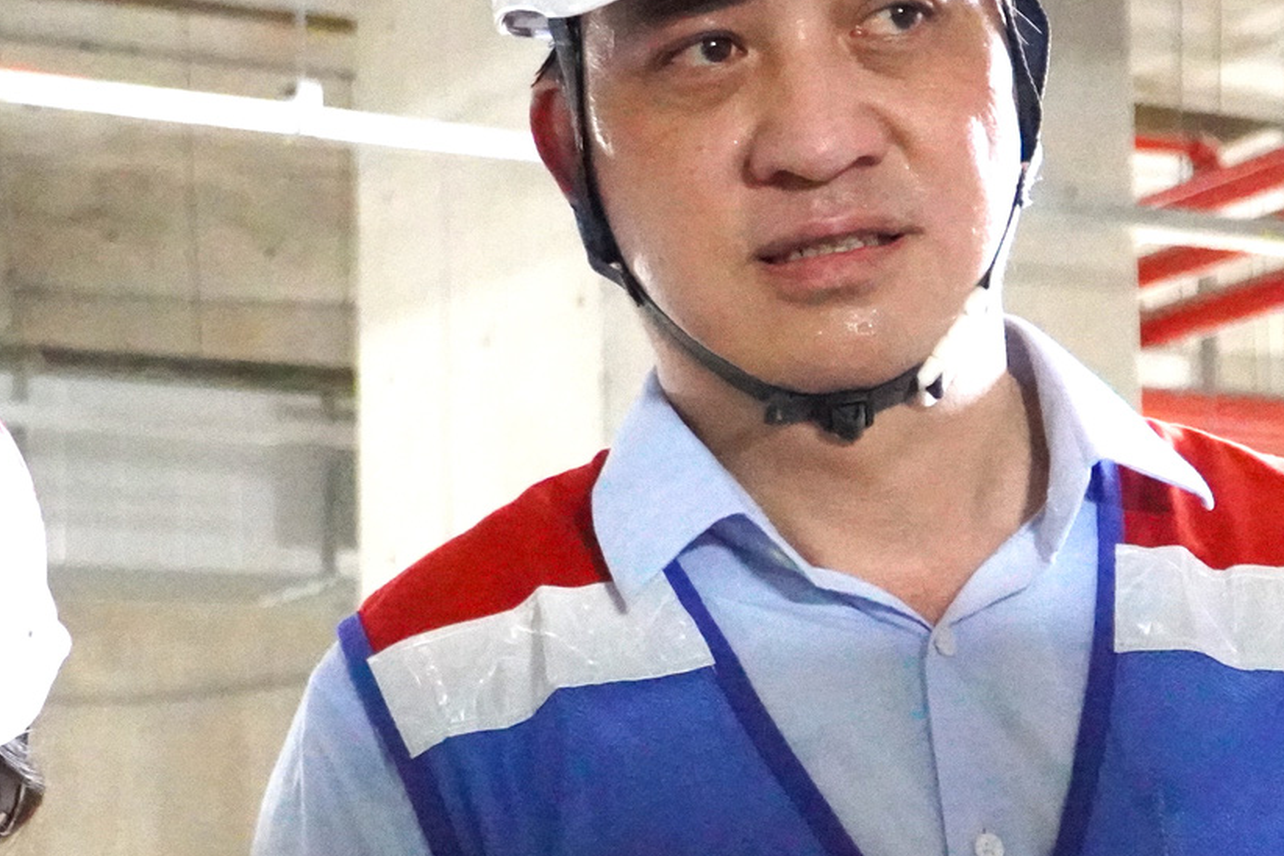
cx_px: 808
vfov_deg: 14.9
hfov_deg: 22.3
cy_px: 632
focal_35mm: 91
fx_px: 3253
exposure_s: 1/80
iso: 16000
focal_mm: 25
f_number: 4
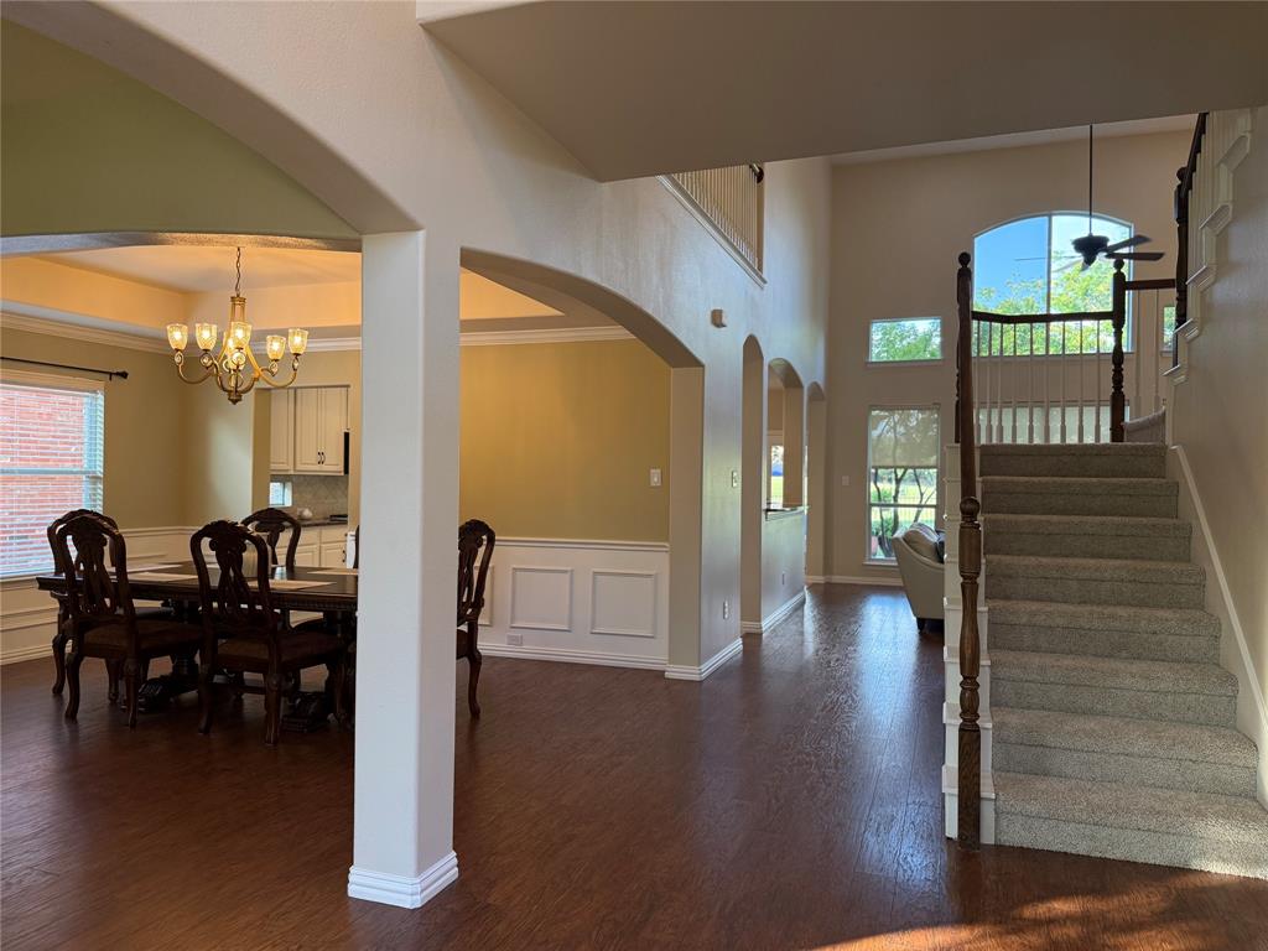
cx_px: 634
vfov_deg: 56.8
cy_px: 476
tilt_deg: +0.9
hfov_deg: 71.6
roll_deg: -1.2
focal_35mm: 24
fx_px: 879
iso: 200
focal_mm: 6.76
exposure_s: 1/120
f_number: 1.78
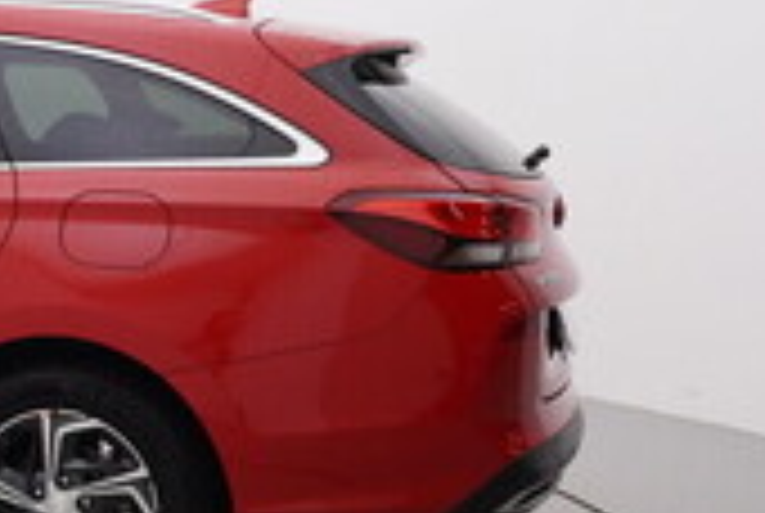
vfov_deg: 18.8
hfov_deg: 23.8
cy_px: 317
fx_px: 1546
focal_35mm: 73
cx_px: -281
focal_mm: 15
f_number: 5.6
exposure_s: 1/80
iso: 200
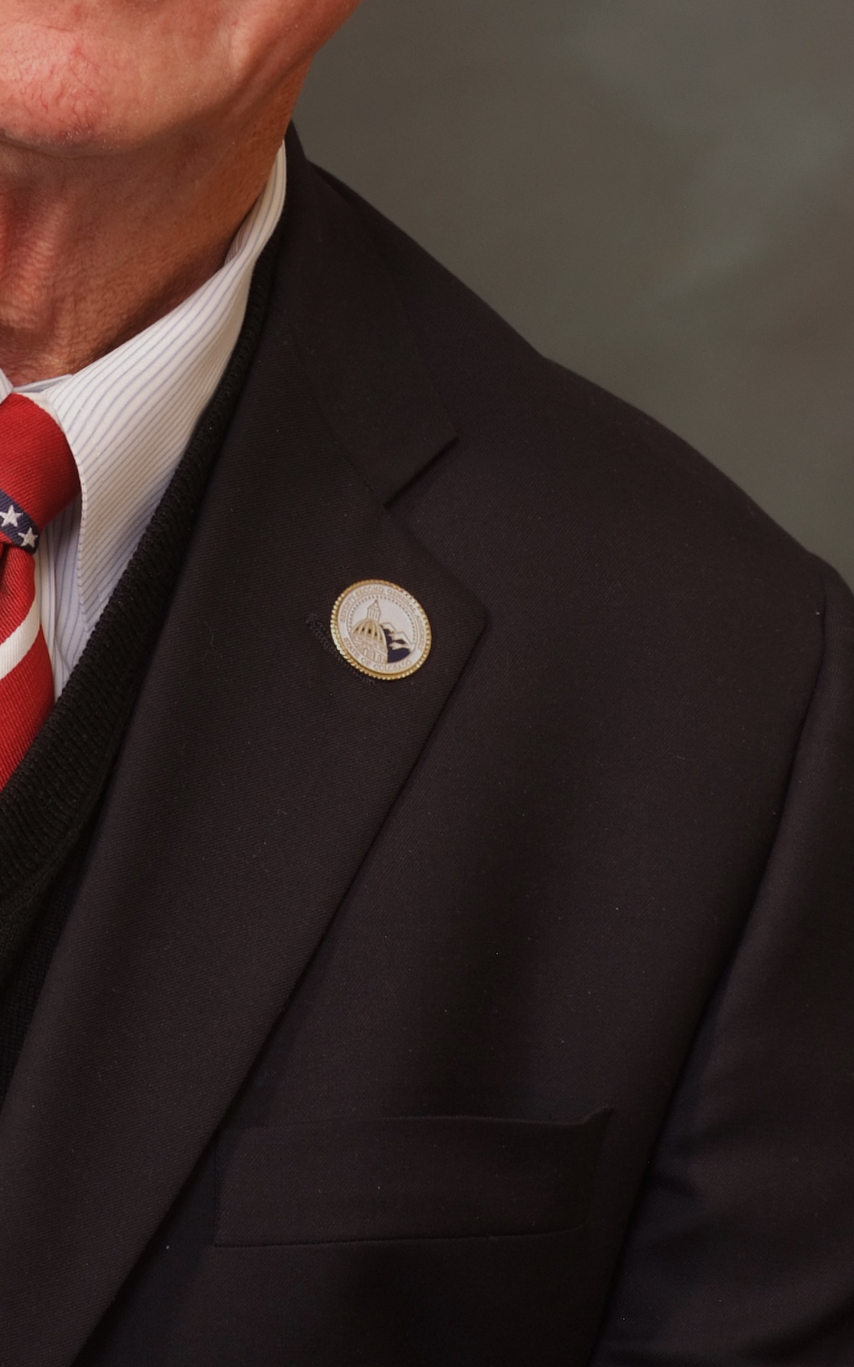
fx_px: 11026
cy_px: 71
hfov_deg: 4.4
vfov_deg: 7.1
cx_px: 66
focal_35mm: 296
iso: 200
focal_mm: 100
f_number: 8
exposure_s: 1/160
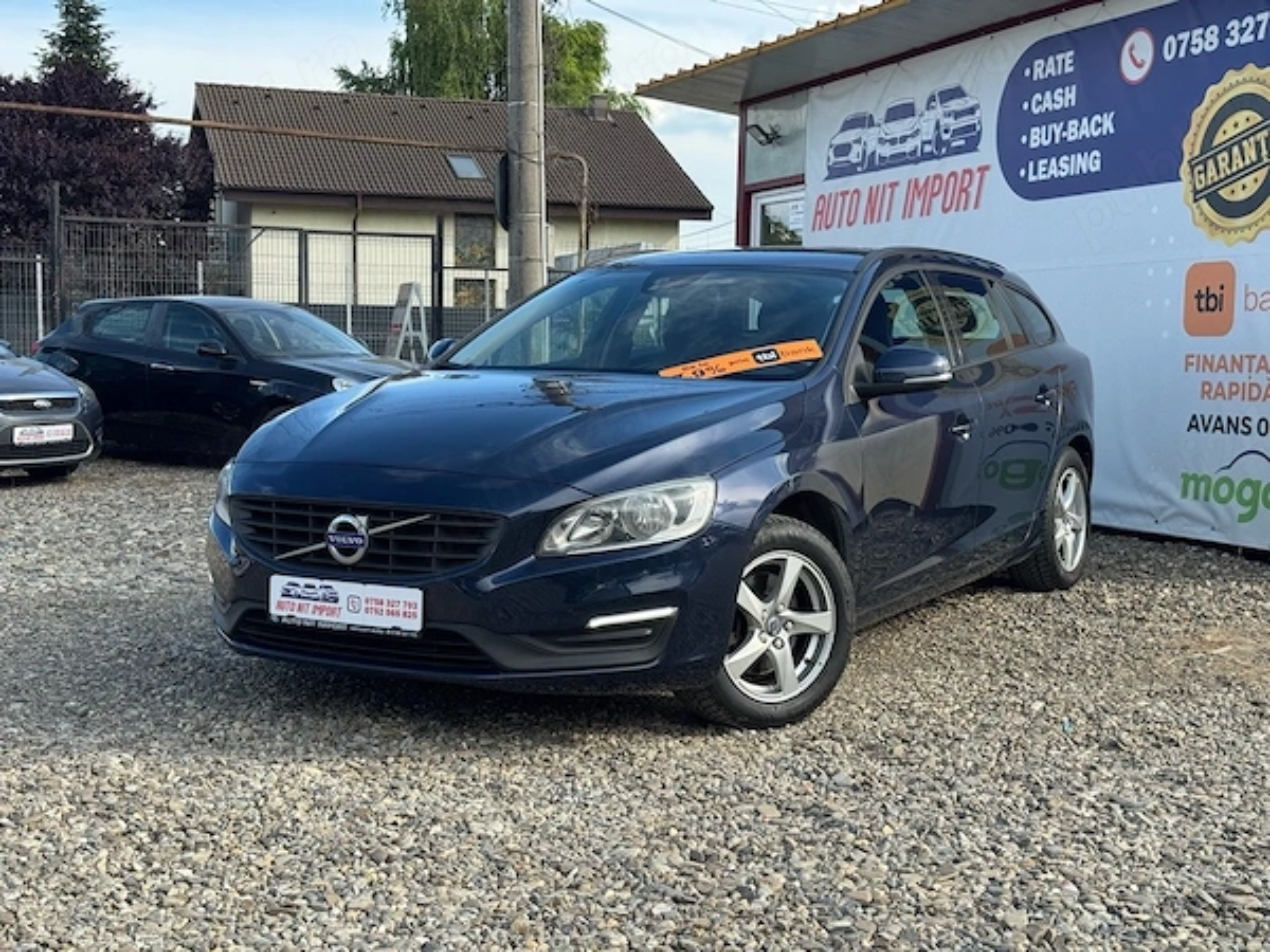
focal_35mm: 48
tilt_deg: -4.0
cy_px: 476
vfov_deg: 30.3
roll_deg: -0.4
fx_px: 1761
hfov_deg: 39.7
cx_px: 635
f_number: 1.78
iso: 64
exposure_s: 1/1043
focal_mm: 6.76
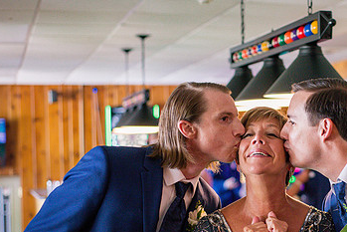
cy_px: 153
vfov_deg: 15.2
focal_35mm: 90
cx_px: 291
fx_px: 868
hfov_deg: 22.2
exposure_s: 1/80
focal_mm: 50
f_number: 2.5
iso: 800
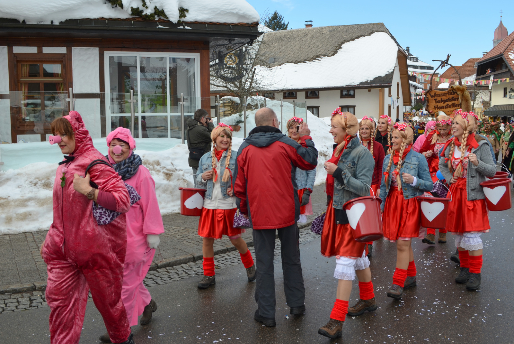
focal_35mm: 30
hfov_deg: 61.9
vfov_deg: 43.7
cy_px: 172
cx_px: 257
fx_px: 429
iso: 100
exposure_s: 1/200
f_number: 8
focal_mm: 20
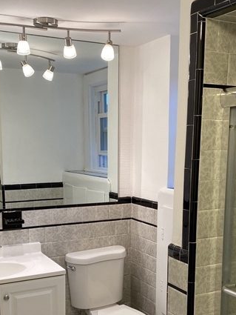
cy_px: 221
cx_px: 118
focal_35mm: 47
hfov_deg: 30.9
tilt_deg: -8.6
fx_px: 427
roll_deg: -0.1
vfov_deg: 39.7
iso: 64
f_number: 1.8
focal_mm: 4.25
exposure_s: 1/60
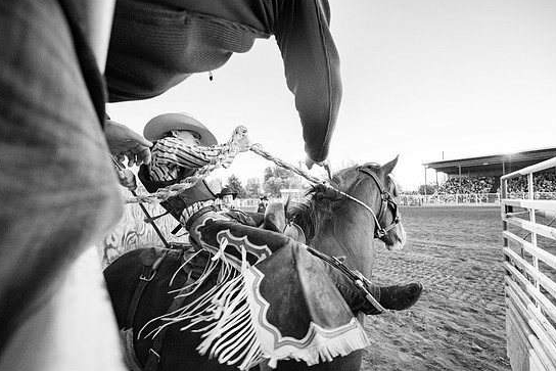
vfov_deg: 73.8
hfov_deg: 96.7
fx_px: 247
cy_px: 186
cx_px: 268
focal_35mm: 16
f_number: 4
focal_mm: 15
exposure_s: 1/500
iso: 5000
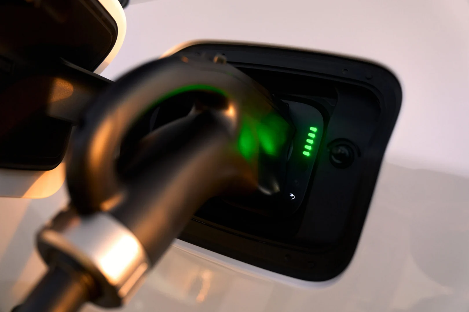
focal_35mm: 35
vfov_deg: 37.9
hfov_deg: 54.4
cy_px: 156
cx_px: 234
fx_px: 456
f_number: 2.8
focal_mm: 35
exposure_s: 1/320
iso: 640
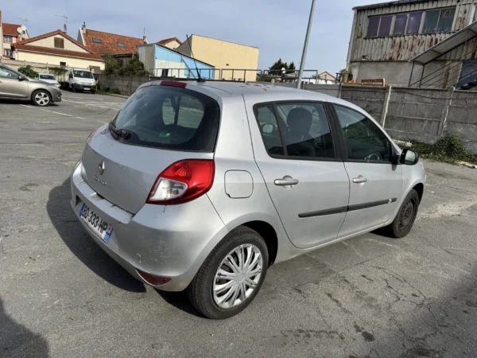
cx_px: 238
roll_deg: -6.6
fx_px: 331
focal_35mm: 24
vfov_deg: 56.8
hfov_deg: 71.6
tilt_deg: -11.2
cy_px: 179
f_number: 1.78
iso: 80
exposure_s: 1/5348
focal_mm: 6.76
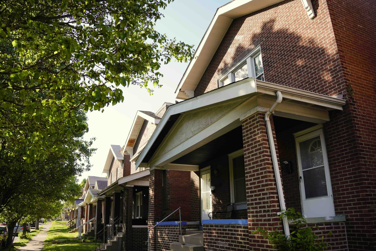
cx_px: 188
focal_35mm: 27
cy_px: 126
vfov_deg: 47.9
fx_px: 282
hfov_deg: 67.4
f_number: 6.3
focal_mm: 18
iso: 100
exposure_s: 1/100
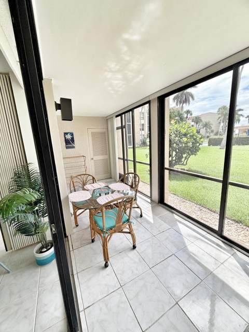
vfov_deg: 102.1
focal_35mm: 14
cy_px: 166
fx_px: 134
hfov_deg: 85.7
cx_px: 124
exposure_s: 1/238
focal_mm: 2.22
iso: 40
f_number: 2.2
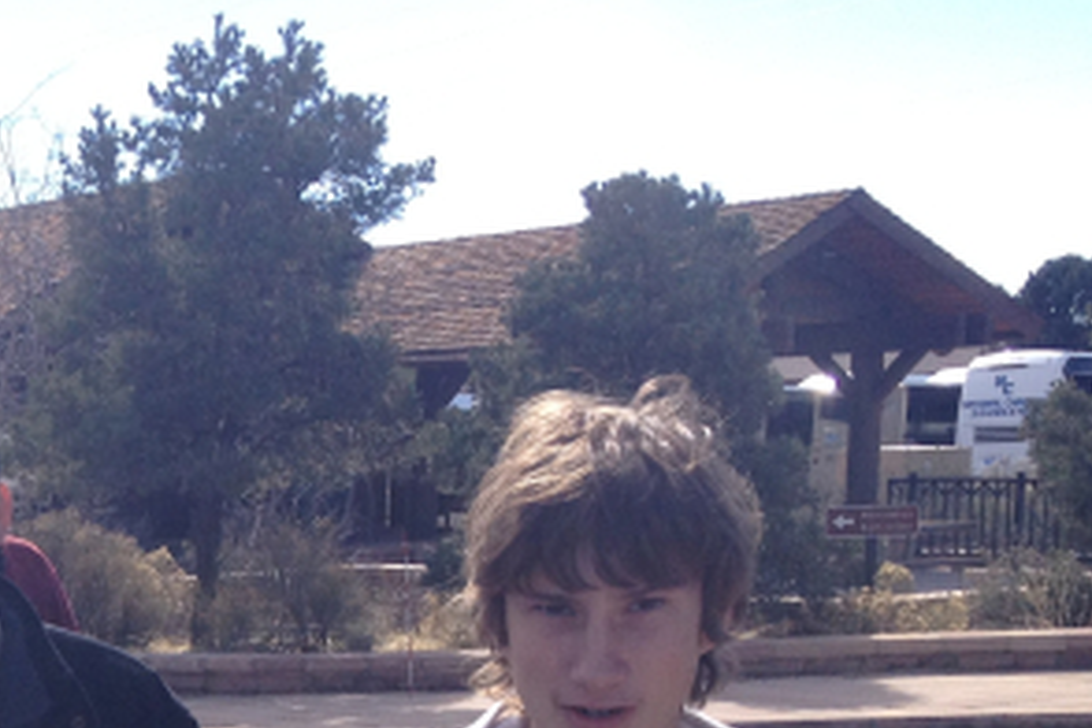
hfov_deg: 19.5
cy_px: 1021
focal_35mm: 99
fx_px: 3003
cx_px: -178
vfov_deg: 13.2
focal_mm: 4.28
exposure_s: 1/863
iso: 50
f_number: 2.4
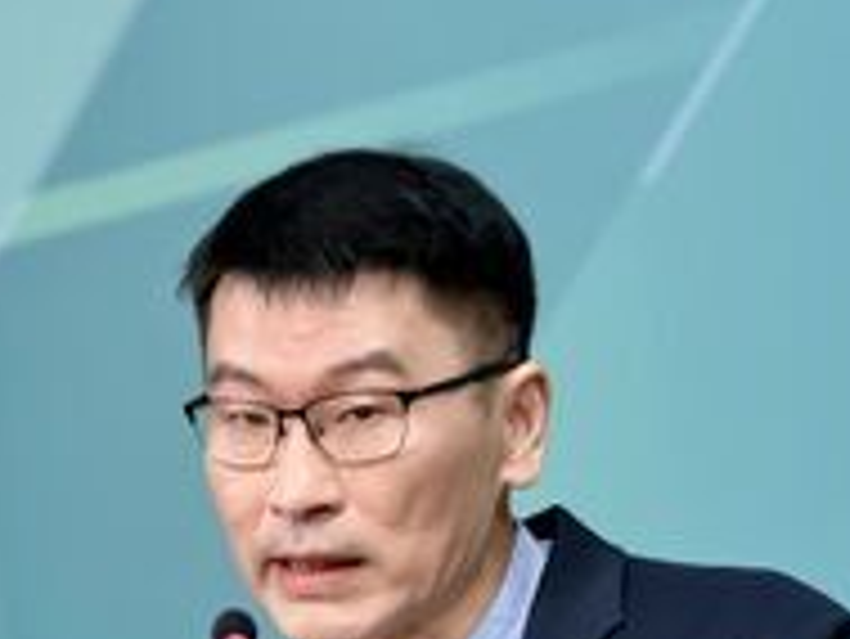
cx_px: 72
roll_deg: +7.6
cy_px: 662
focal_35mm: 212
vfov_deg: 7.0
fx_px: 5209
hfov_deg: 9.3
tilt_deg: +7.3
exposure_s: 1/120
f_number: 2.8
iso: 320
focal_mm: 16.89
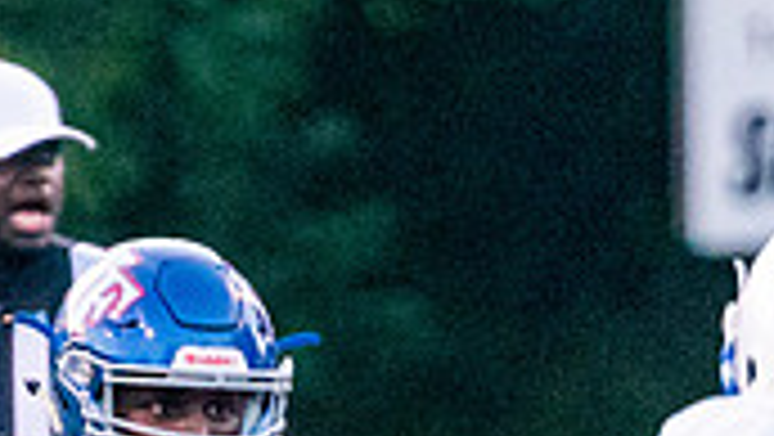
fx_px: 35035
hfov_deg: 1.3
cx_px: -24
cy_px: 658
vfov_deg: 0.7
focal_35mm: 1706
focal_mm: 280
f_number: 4
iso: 8000
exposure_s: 1/1000
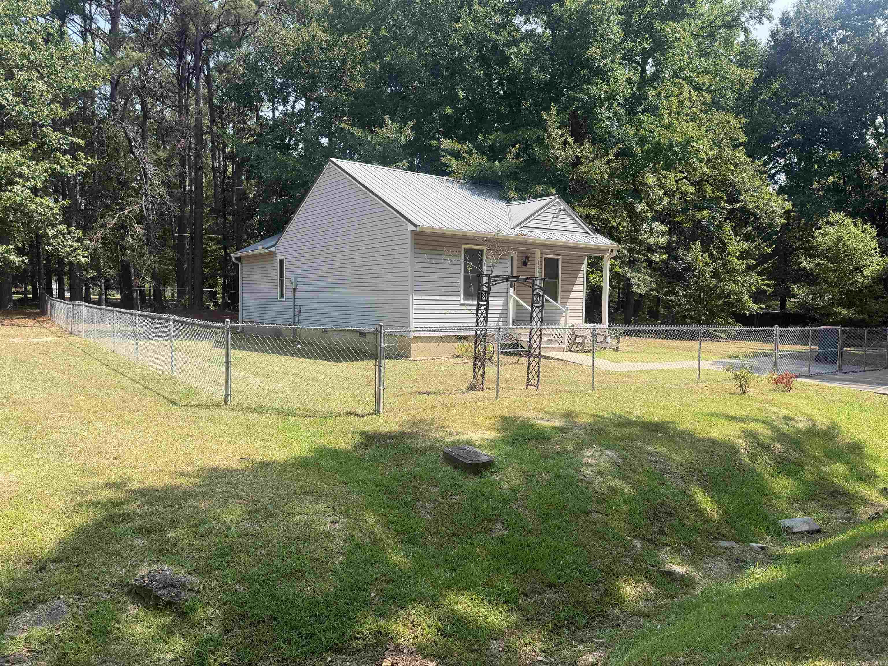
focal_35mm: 24
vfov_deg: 56.8
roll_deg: -0.5
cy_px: 333
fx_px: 616
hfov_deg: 71.6
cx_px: 444
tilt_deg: -3.3
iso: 80
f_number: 1.78
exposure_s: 1/1770
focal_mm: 6.76
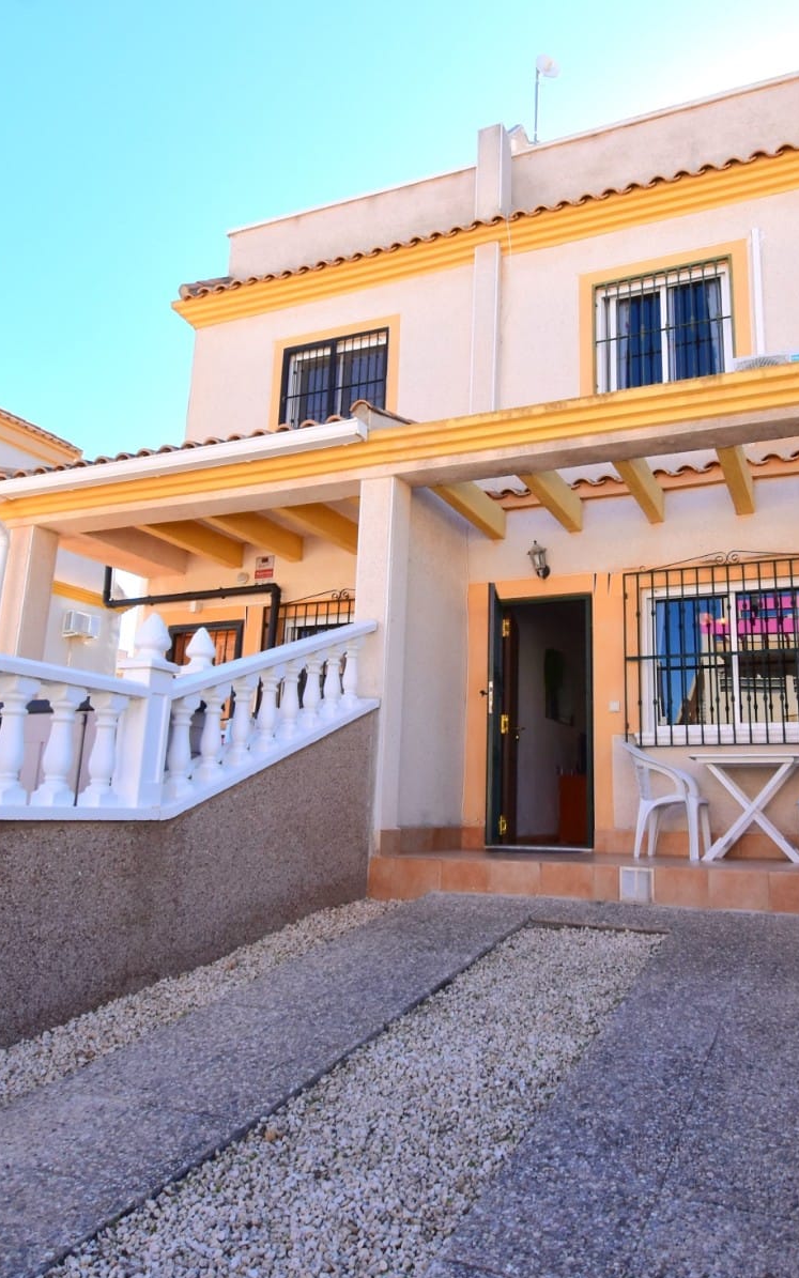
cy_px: 641
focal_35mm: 23
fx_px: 801
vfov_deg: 77.2
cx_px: 489
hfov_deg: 52.5
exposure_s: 1/250
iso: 400
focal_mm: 10
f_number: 10
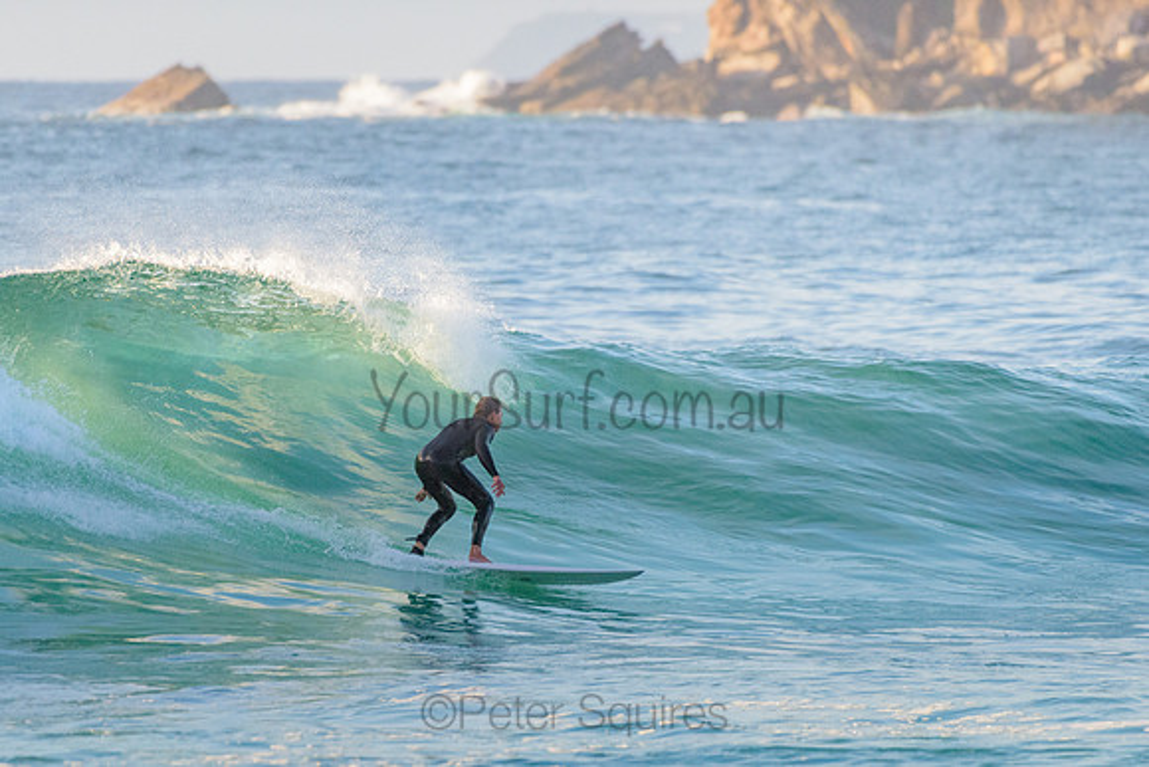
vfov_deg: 2.2
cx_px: 531
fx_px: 19545
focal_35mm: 612
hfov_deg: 3.4
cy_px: 401
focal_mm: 500
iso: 1400
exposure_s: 1/2000
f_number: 5.6
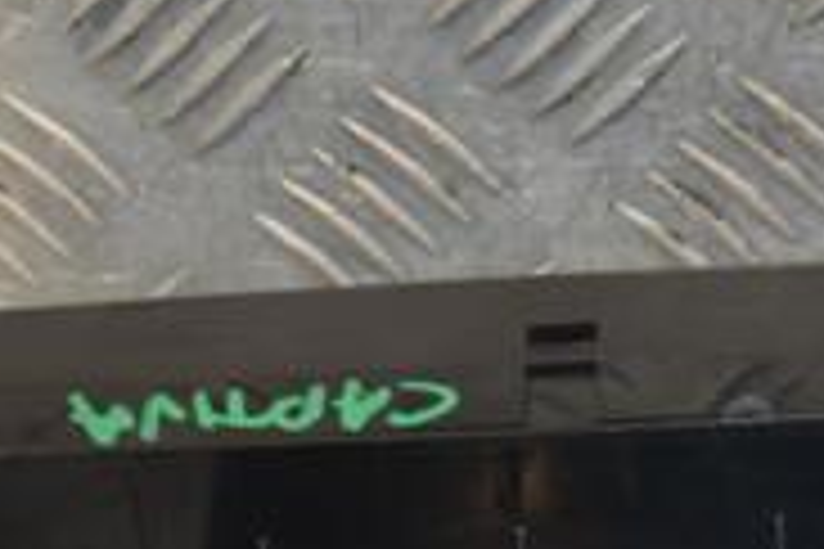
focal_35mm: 305
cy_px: 616
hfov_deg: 6.8
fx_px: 6981
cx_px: 554
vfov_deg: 4.5
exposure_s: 1/200
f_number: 5.3
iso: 800
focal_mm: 62
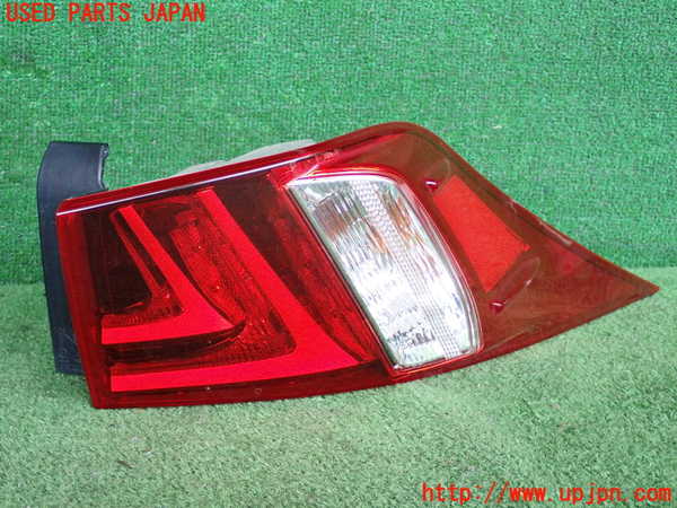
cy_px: 254
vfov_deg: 25.2
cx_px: 338
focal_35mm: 58
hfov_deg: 33.2
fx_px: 1134
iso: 500
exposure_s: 1/125
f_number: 3.5
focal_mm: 10.35
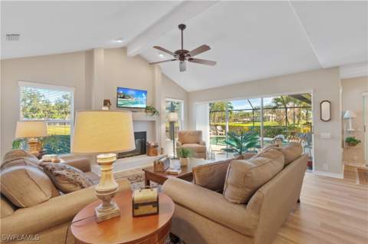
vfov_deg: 77.1
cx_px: 184
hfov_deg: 100.5
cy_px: 122
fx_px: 153
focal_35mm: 15
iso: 200
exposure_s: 1/2
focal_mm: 10
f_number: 8
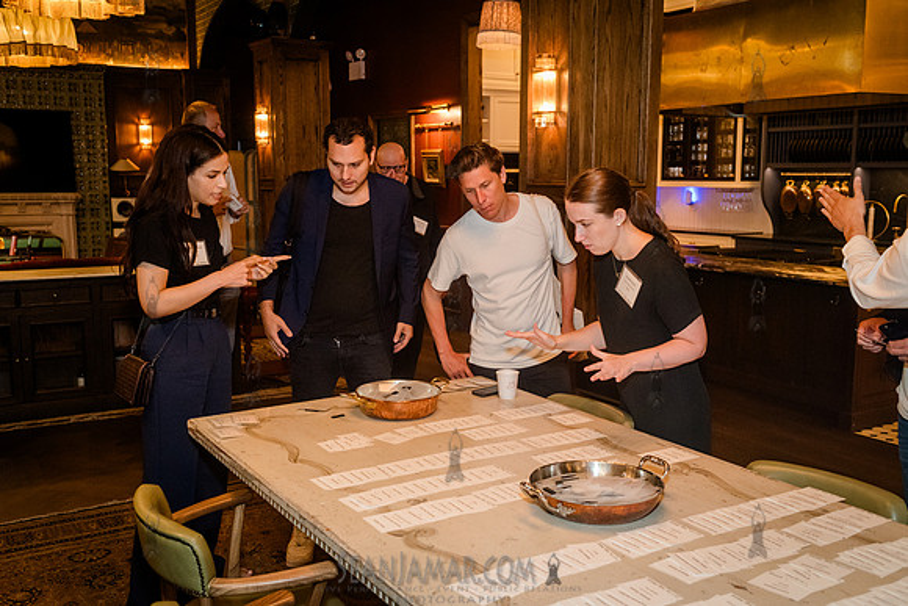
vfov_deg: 37.6
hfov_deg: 54.0
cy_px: 303
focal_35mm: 35
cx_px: 454
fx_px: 891
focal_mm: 35
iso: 4000
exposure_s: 1/200
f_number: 4.5
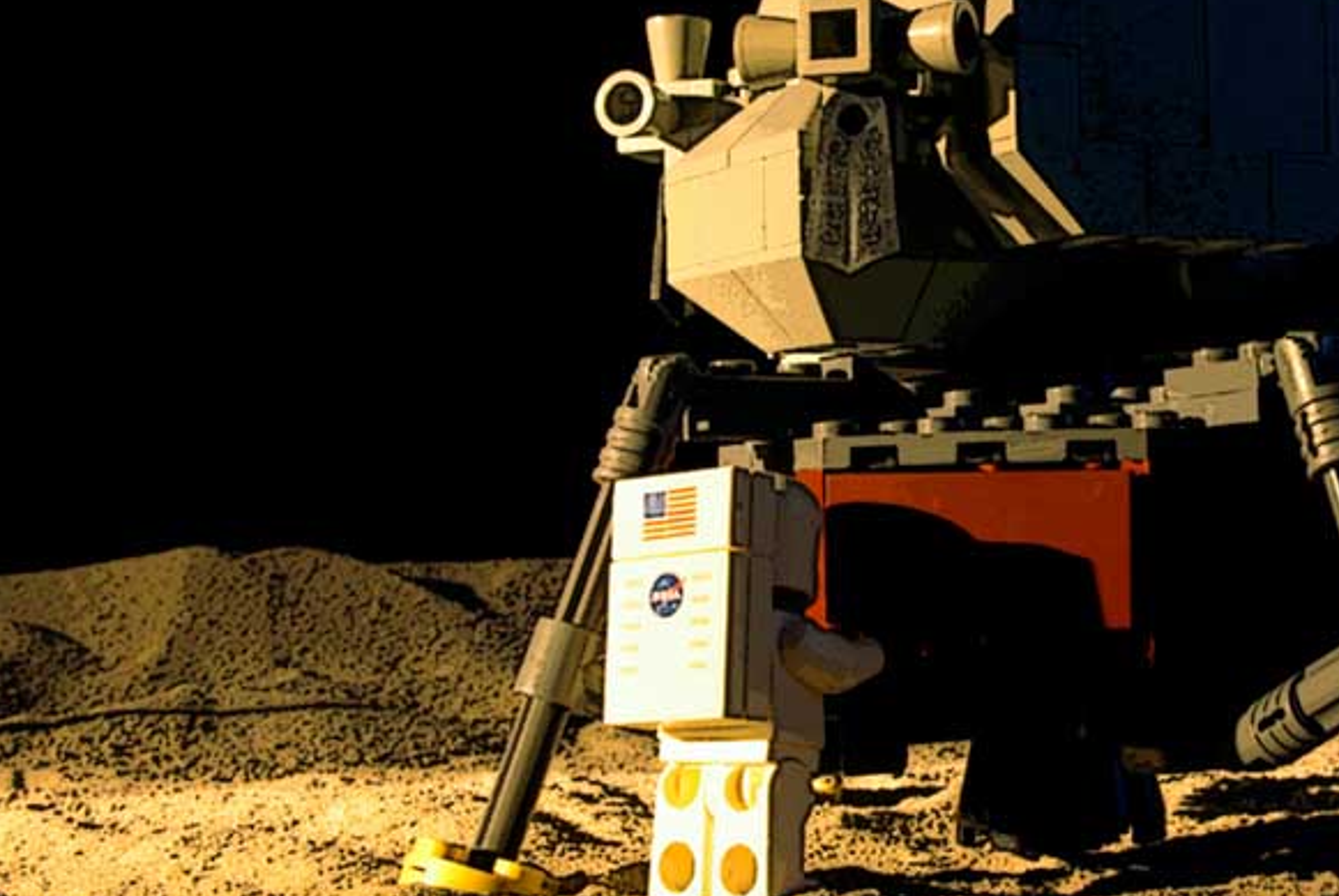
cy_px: 388
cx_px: 1118
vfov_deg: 18.5
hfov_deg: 26.7
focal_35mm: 74
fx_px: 2756
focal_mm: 28.13
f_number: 27
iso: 100
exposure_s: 30
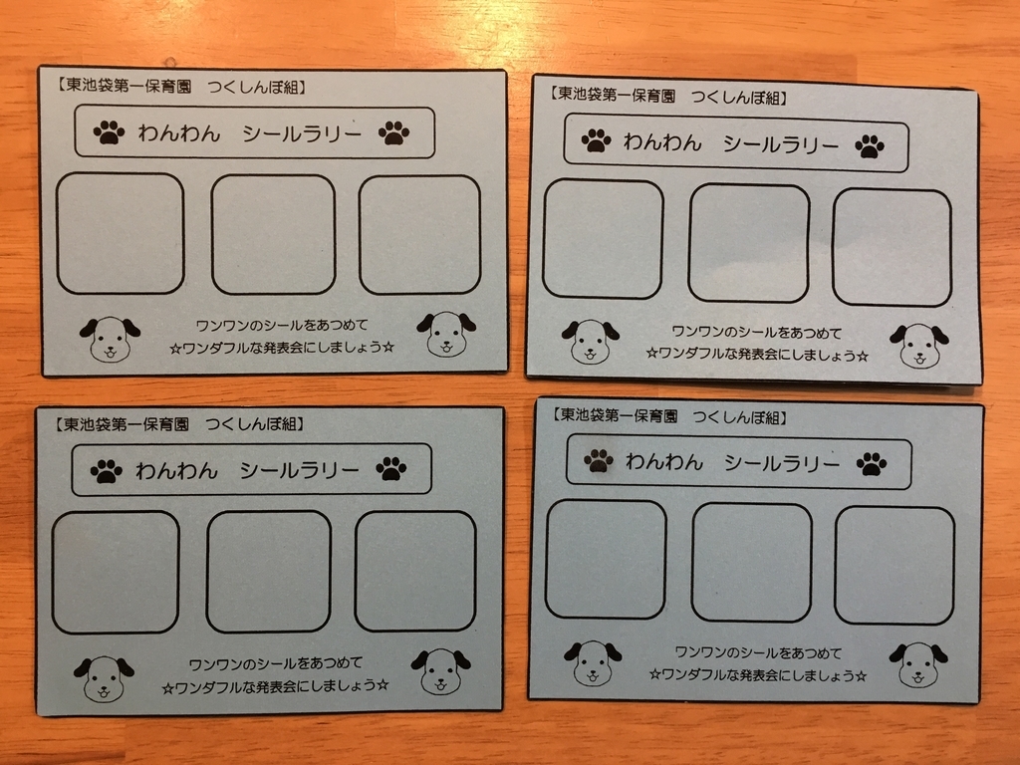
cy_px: 382
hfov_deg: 61.7
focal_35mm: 29
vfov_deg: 48.2
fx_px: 855
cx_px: 510
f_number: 2.2
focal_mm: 4.15
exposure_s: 1/30
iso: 80
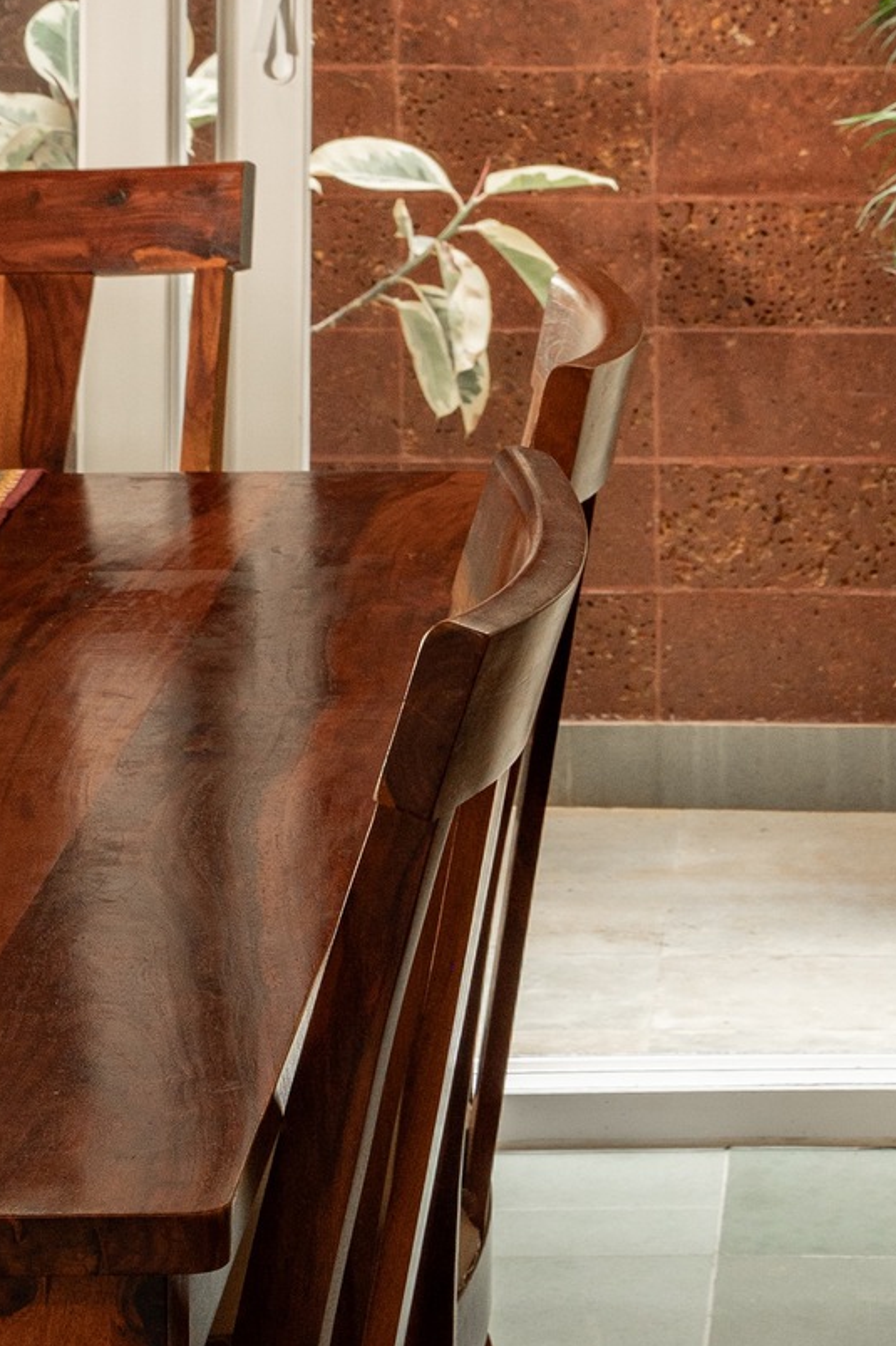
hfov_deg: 10.8
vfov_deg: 15.5
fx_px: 4743
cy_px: -307
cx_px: 732
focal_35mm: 127
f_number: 9
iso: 320
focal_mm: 34
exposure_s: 2.5
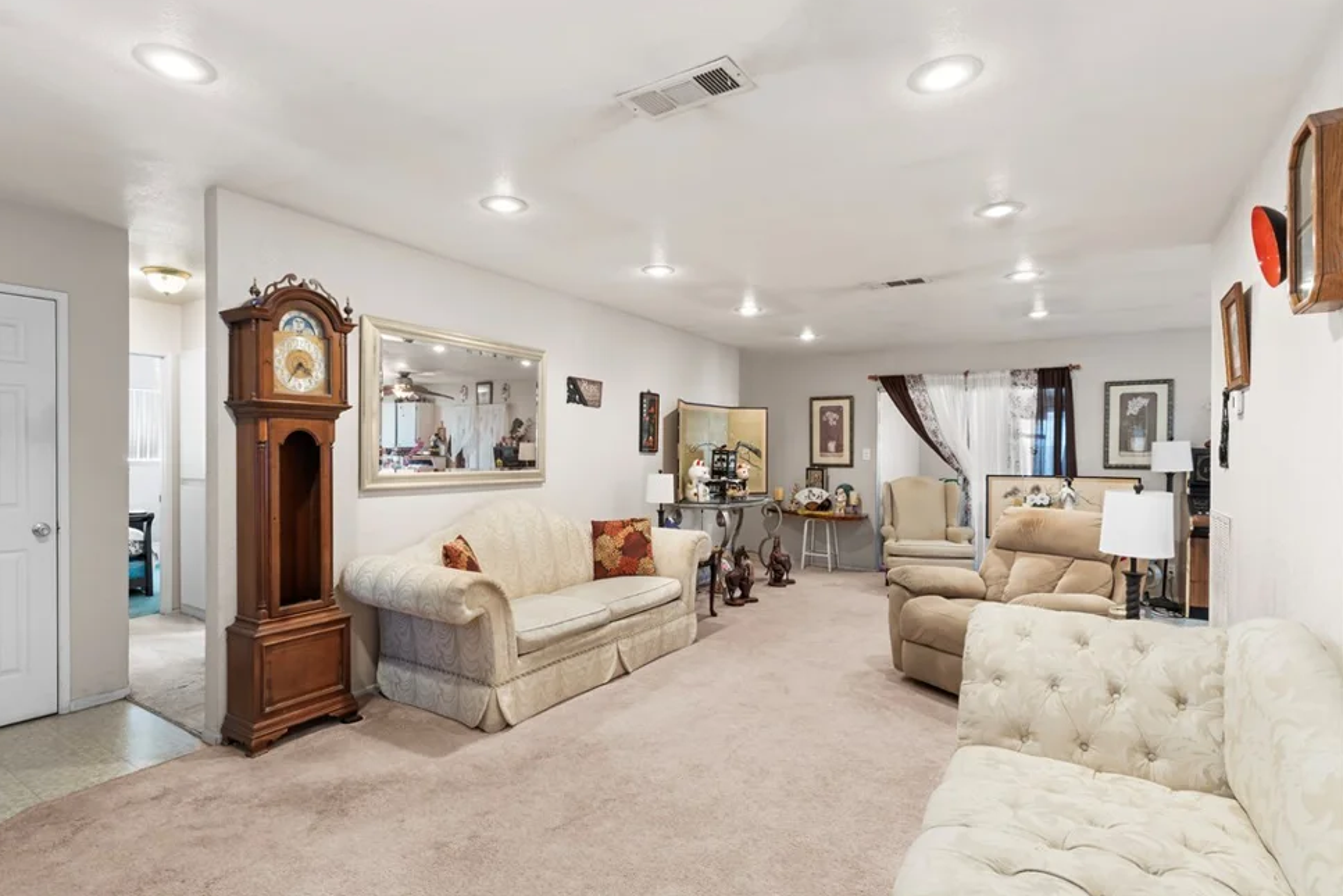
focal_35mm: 18
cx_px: 633
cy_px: 465
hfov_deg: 89.9
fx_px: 672
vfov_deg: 67.4
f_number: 8
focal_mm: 17
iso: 500
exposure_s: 1/5
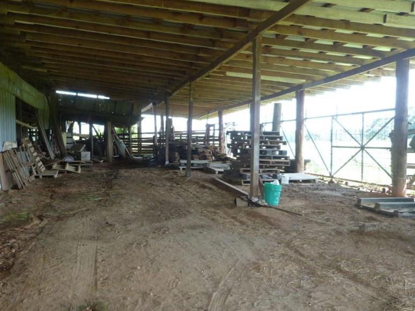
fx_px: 396
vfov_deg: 42.9
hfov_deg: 54.5
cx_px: 146
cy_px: 166
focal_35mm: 33
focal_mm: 4.5
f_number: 2.8
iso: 125
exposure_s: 1/60
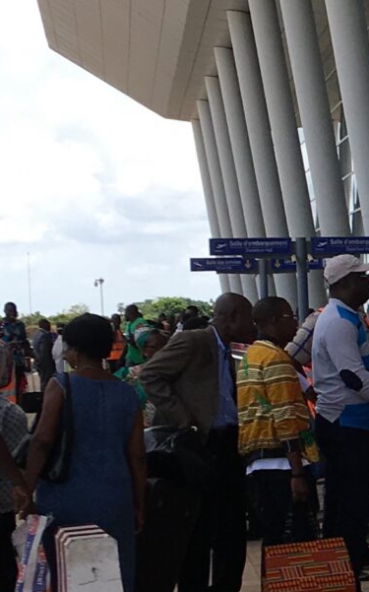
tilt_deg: -3.9
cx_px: 737
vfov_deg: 15.8
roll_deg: +0.9
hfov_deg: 9.4
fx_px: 2110
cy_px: 475
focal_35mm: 131
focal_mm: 4.15
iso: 25
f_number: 2.2
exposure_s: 1/1040
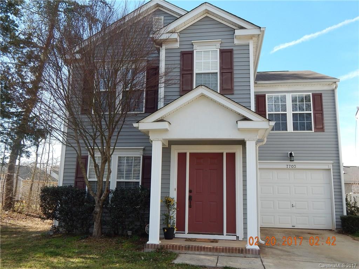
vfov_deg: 45.4
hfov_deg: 58.4
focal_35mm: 31
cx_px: 180
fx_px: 321
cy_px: 134
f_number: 3.2
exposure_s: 1/500
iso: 125
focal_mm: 5.6
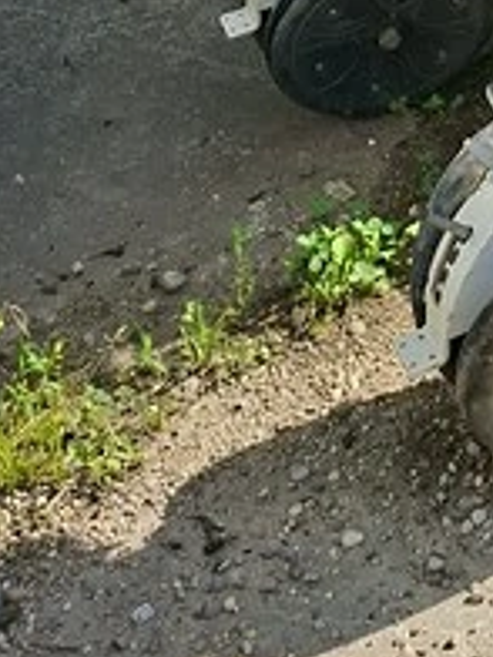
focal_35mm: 94
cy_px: -657
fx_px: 1785
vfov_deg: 16.2
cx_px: 862
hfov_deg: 14.1
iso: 50
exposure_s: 1/2415
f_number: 1.8
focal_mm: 5.54
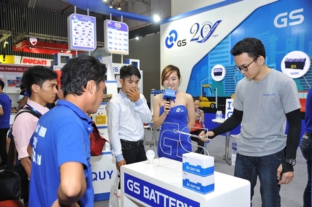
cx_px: 156
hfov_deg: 58.8
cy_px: 104
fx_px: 277
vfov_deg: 41.0
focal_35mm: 32
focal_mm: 32
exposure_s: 1/60
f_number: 5
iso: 800
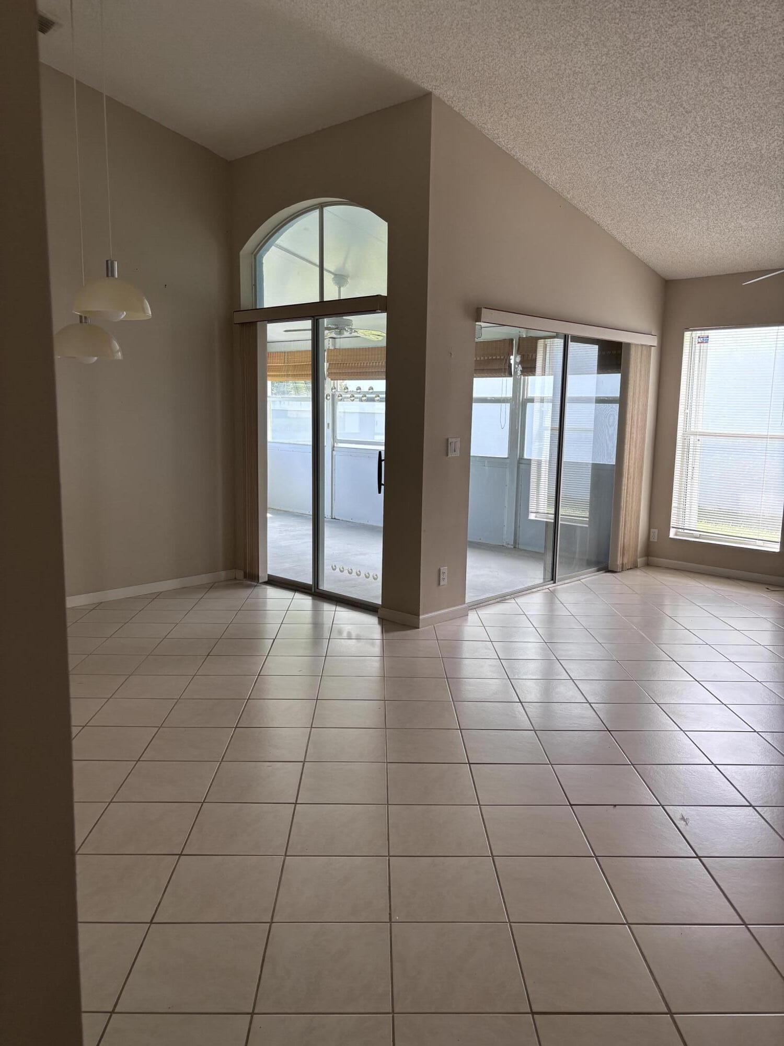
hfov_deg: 53.1
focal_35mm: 26
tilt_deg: -8.8
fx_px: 785
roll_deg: -0.9
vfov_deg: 67.3
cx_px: 392
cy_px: 523
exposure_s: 1/121
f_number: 1.6
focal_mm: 5.96
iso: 100
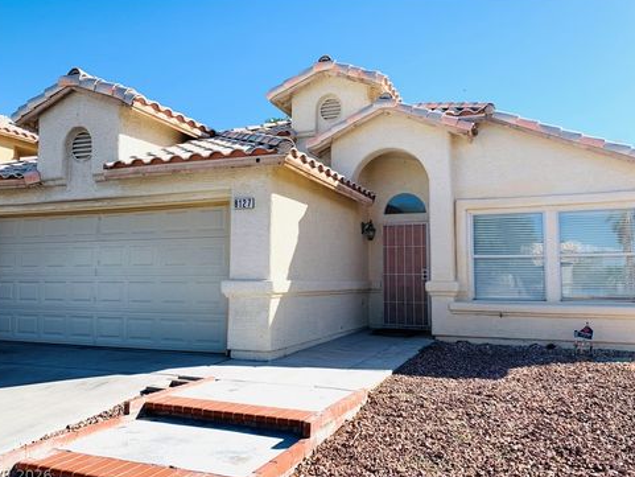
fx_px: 495
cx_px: 312
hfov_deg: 65.3
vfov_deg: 51.4
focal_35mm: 27
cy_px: 238
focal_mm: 4.25
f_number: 1.8
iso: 25
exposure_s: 1/1880
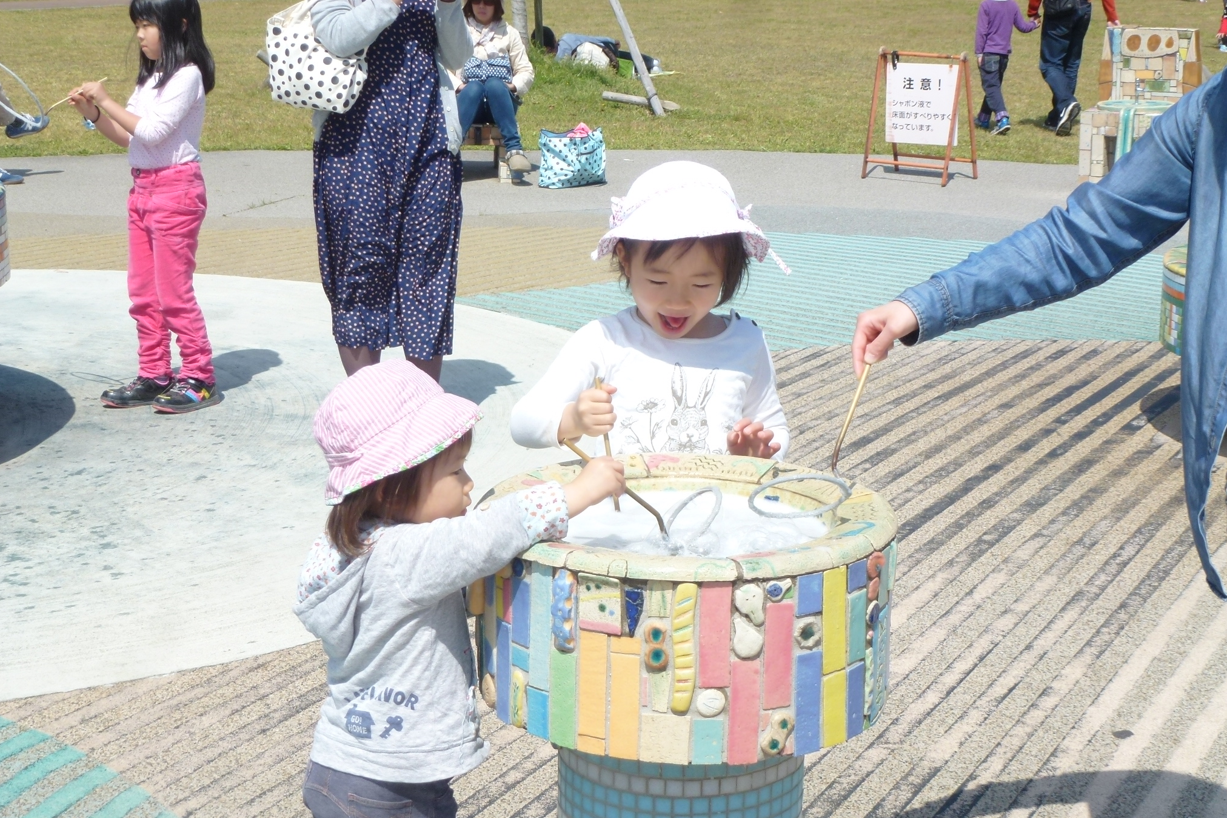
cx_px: 614
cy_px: 464
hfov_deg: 33.4
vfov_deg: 22.6
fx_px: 2045
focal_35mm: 60
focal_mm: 10.1
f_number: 4.4
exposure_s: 1/800
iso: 100
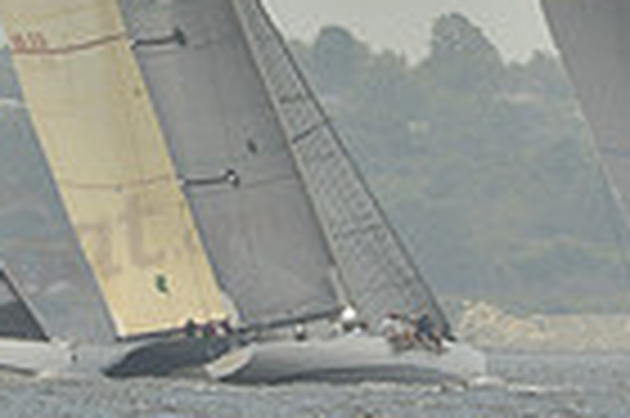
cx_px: 518
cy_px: -16
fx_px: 20276
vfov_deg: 1.2
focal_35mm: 1160
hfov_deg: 1.8
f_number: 11
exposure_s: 1/800
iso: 280
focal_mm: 280
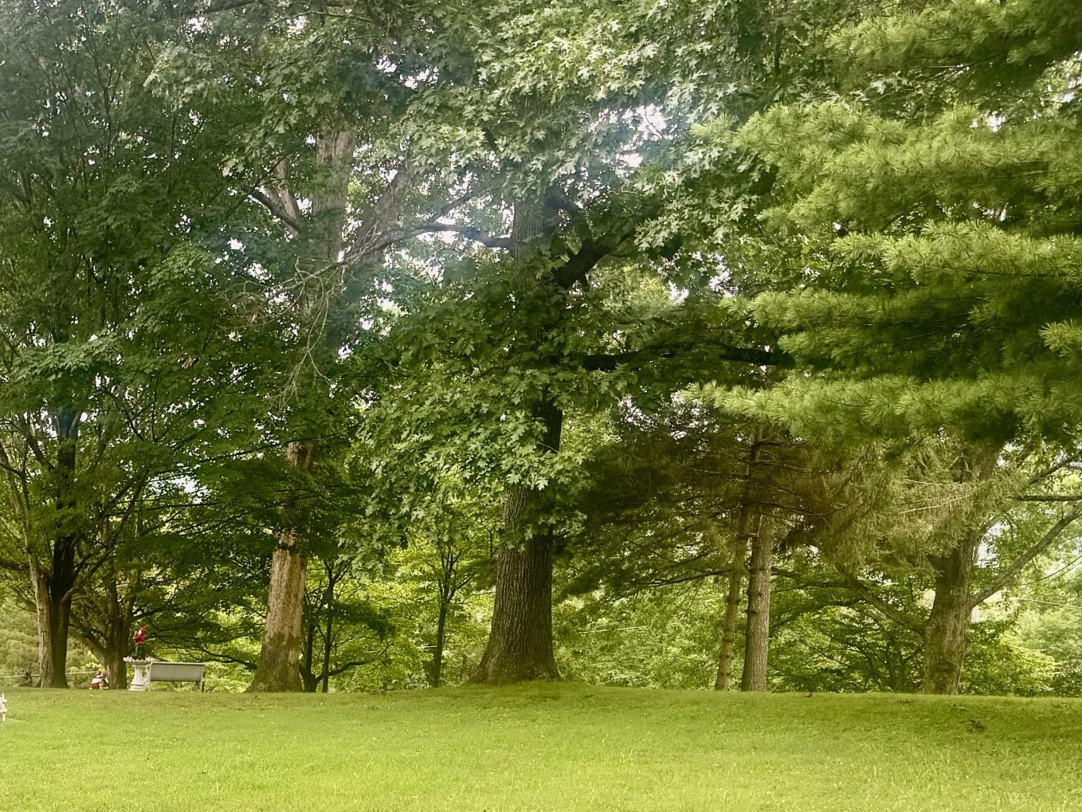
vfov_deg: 26.4
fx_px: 1657
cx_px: -64
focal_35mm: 53
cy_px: 772
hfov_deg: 32.5
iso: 80
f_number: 1.78
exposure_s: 1/218
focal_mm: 6.76
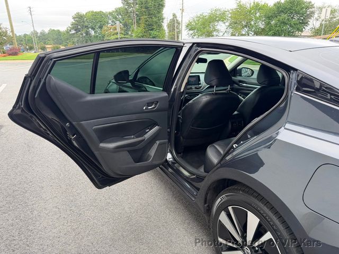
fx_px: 235
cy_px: 127
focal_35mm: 24
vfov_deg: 56.8
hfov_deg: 71.6
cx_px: 170
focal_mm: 6.76
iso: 80
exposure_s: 1/252
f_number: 1.78
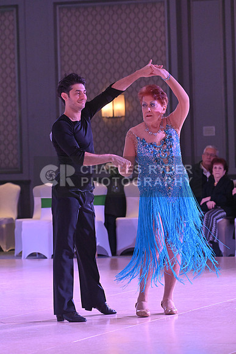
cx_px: 118
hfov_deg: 7.4
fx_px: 1818
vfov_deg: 11.1
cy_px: 177
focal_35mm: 185
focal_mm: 185
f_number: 7.1
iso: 5000
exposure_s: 1/400
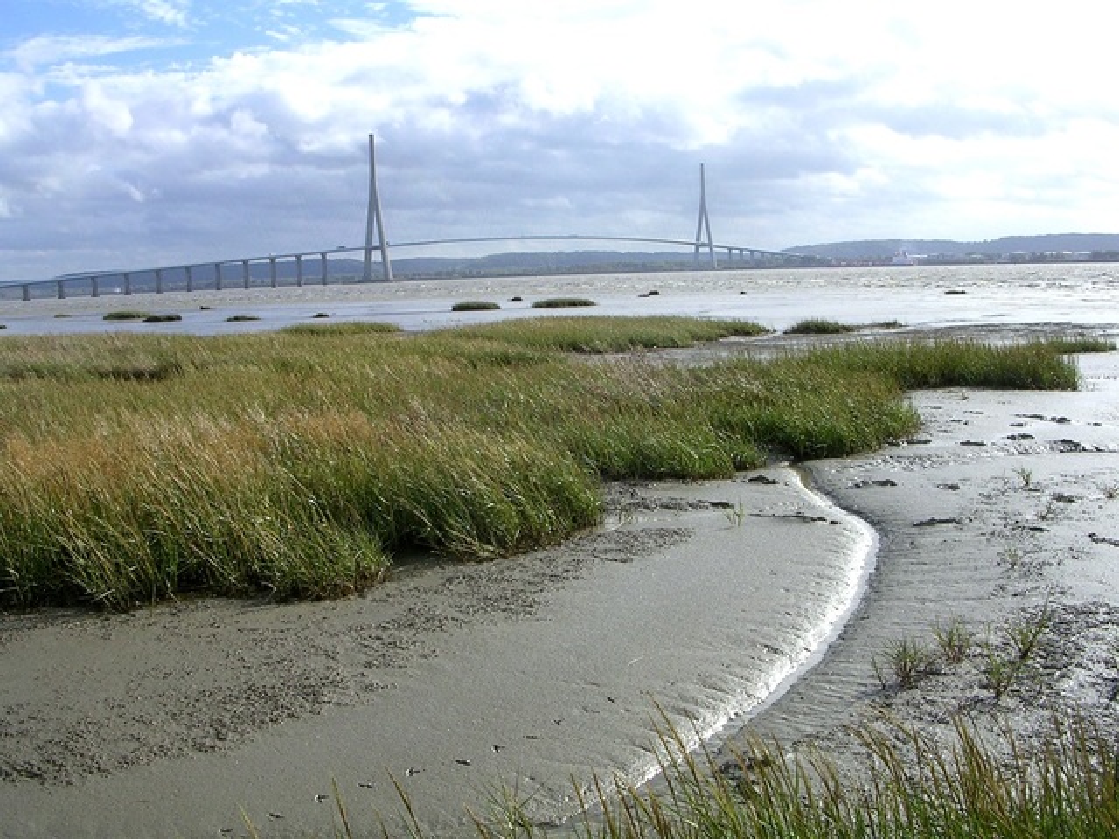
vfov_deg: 37.7
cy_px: 420
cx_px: 560
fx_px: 1228
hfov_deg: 49.0
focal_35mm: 38
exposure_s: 1/343
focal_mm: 5.8
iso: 50
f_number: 5.6
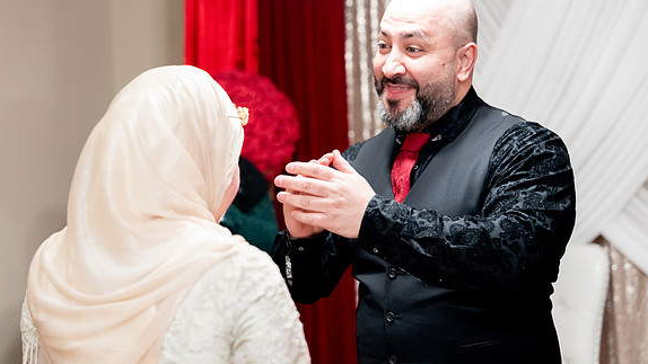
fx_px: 1237
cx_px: 323
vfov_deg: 16.8
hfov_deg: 29.3
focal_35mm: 72
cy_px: 175
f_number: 2.8
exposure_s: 1/160
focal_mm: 68
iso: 3200
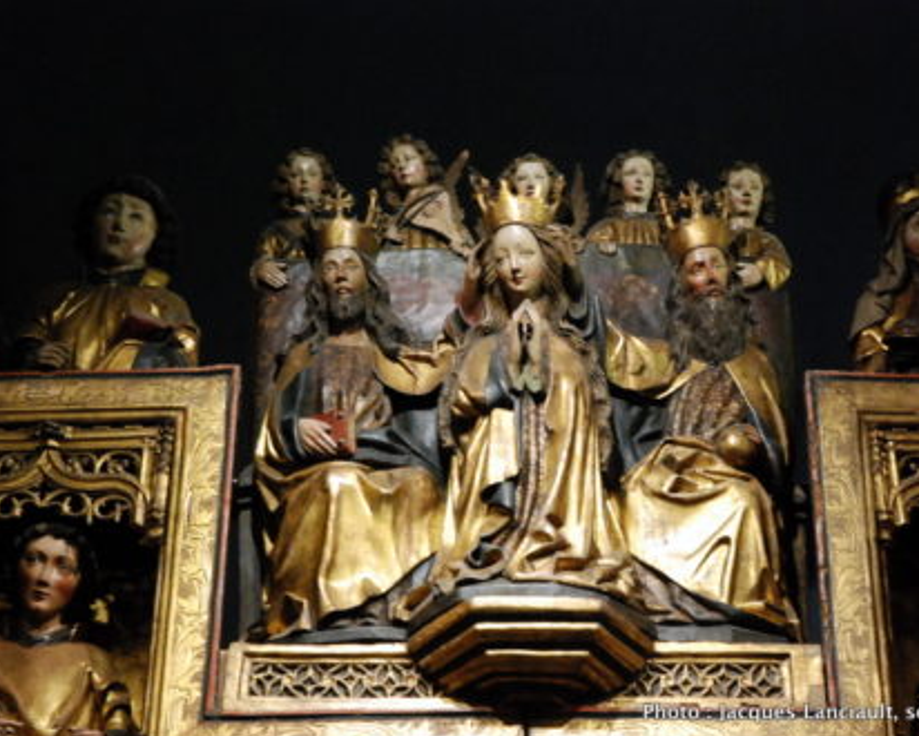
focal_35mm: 89
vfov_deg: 17.3
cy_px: 371
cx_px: 540
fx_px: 2422
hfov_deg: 21.5
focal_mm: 52
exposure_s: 1/13
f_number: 4.5
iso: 1600
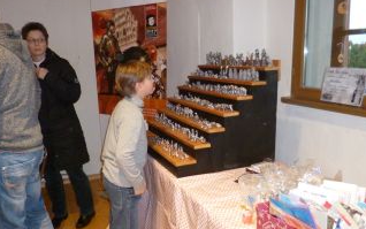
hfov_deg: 59.6
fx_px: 319
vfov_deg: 39.4
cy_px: 125
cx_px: 170
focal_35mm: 32
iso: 400
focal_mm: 4.3
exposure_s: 1/60
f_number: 2.5
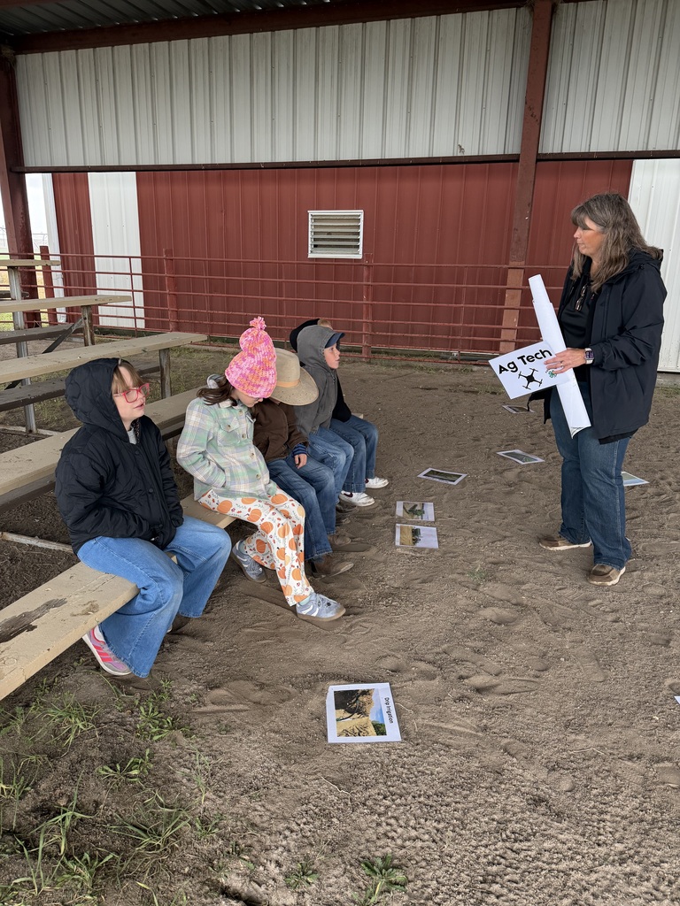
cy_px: 453
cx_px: 340
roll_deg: -0.6
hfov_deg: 56.8
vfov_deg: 71.6
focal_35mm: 24
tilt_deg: -16.5
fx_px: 629
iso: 200
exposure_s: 1/73
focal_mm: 6.76
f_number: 1.78
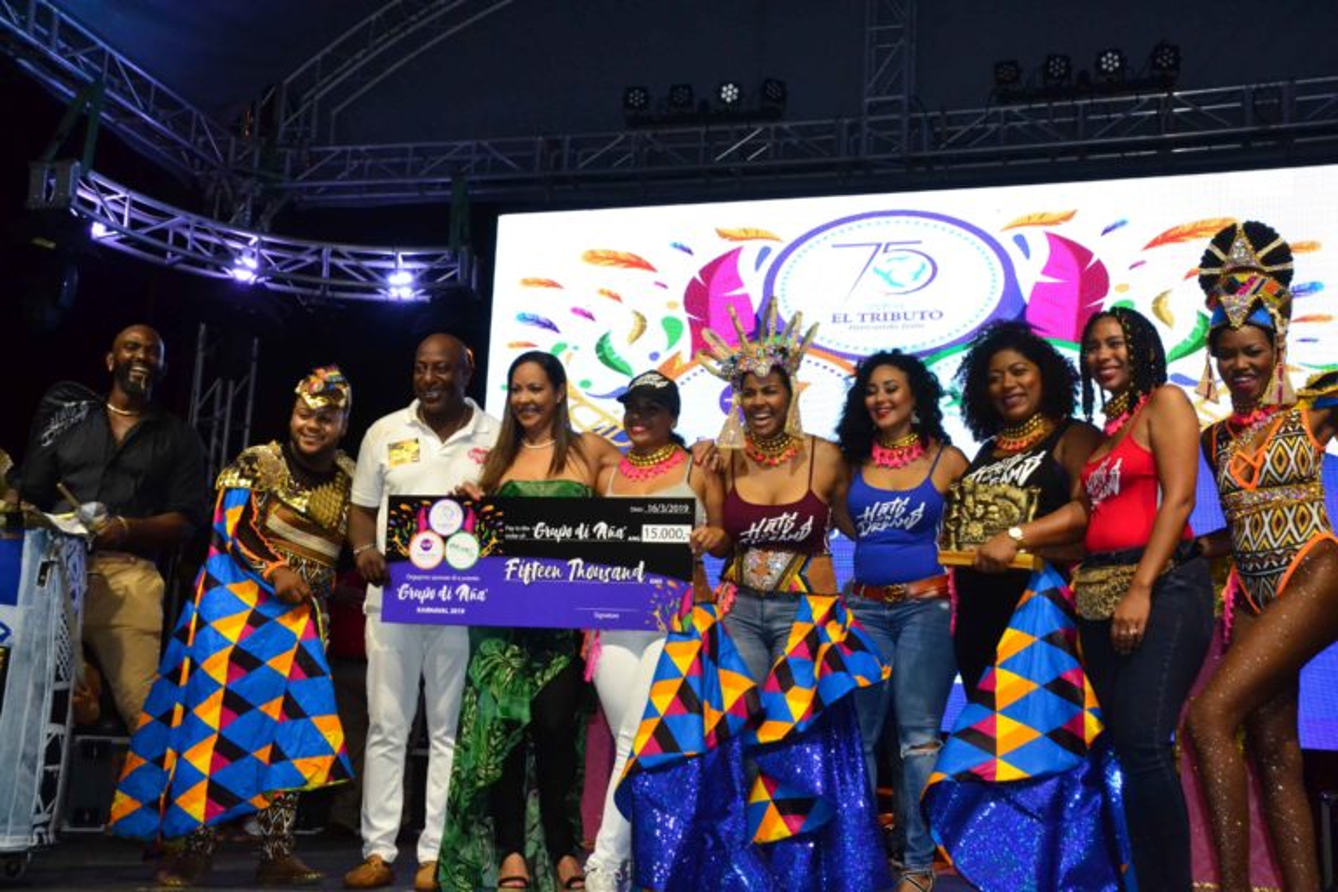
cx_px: 669
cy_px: 446
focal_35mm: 44
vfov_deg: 30.8
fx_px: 1617
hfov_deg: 45.0
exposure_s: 1/200
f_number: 7.1
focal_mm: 29
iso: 3200
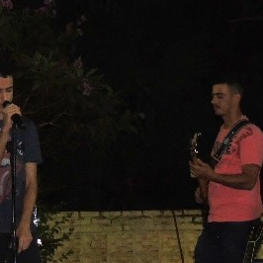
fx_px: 2054
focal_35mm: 239
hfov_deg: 7.3
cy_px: 227
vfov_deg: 7.3
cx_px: -65
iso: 800
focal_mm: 16
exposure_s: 1/60
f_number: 4.1
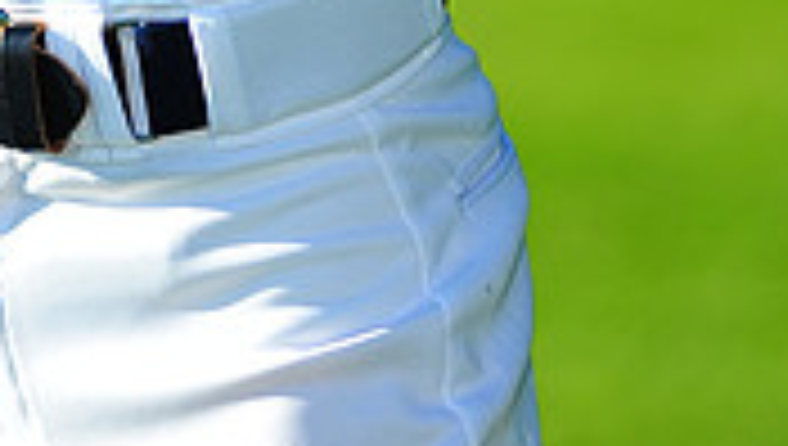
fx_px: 13035
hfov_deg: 3.5
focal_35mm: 623
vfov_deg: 1.9
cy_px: -847
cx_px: 207
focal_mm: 180
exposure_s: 1/1600
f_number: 3.5
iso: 200
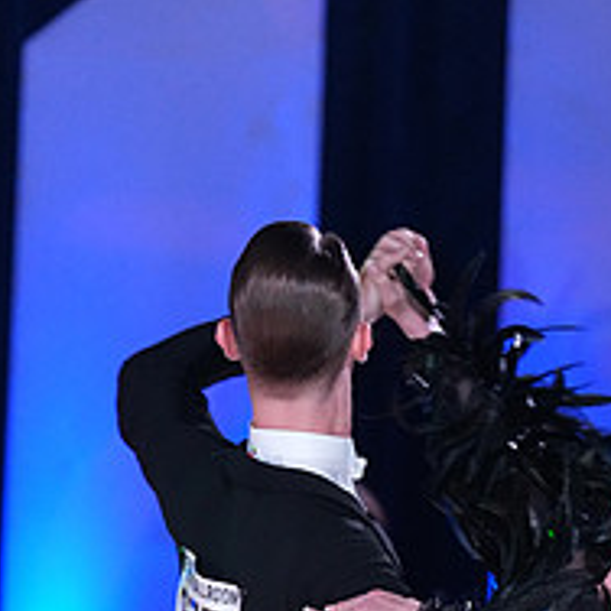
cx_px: 554
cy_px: 939
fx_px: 6949
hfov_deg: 5.0
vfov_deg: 5.0
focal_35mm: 348
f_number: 4.5
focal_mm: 133
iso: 3200
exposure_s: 1/250
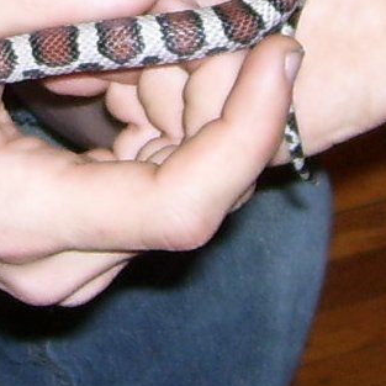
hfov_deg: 21.6
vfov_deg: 21.0
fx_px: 1009
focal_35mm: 80
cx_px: 212
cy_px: 6
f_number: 2.7
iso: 80
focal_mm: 5.6
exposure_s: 1/60
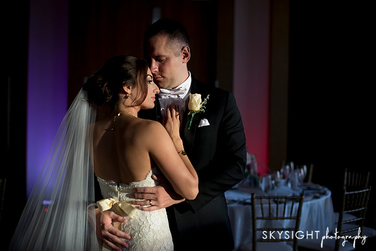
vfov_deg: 27.0
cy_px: 126
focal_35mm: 50
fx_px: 522
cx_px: 188
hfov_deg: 39.6
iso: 160
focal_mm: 50
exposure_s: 1/800
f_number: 2.2
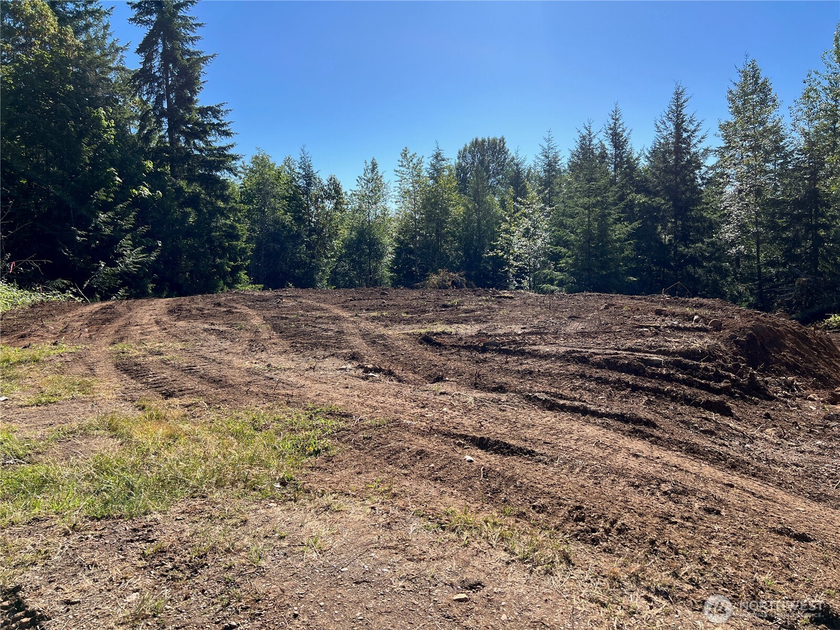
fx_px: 631
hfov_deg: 67.3
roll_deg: +1.8
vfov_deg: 53.1
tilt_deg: -6.8
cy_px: 315
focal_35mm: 26
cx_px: 420
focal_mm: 5.7
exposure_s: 1/3077
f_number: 1.5
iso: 50
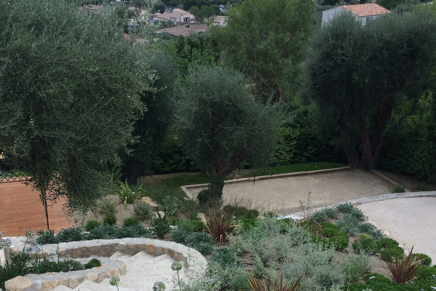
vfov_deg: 29.0
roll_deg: -1.3
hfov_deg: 42.7
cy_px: 201
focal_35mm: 46
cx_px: 192
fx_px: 557
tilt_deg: -23.7
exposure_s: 1/954
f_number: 2.2
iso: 32
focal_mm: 4.15
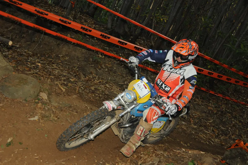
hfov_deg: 46.4
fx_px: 289
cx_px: 124
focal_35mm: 42
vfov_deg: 31.8
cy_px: 82
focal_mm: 28
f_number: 4
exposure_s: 1/250
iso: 800
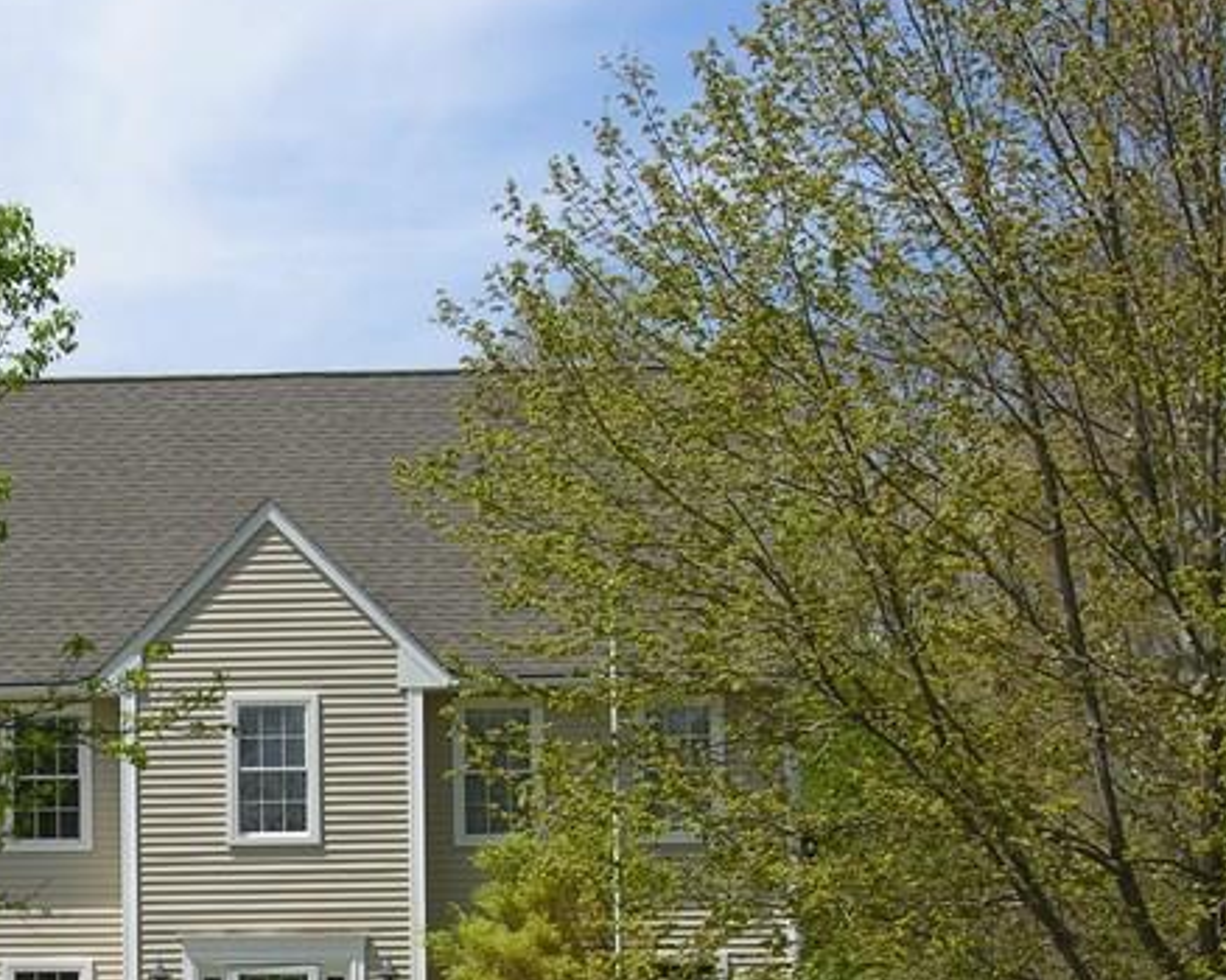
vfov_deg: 16.9
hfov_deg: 20.8
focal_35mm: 89
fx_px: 3228
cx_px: 11
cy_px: 946
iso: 50
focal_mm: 10
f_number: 7.1
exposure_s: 1/187
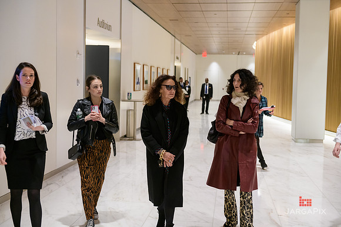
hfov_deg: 39.6
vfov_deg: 27.0
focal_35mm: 50
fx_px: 474
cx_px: 170
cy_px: 114
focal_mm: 50
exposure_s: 1/125
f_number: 3.2
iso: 1600
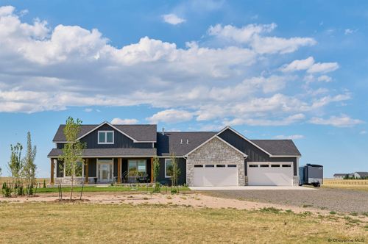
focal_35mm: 52
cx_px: 184
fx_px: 531
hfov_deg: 38.2
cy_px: 122
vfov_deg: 25.9
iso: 320
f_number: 8
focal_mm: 52
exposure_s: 1/400
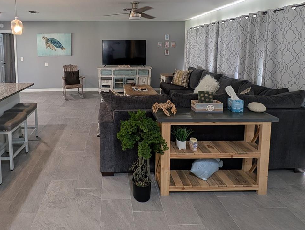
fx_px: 176
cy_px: 61
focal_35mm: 20
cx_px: 115
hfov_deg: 80.2
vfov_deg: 62.7
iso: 93
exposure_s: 1/60
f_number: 1.95
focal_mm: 2.23
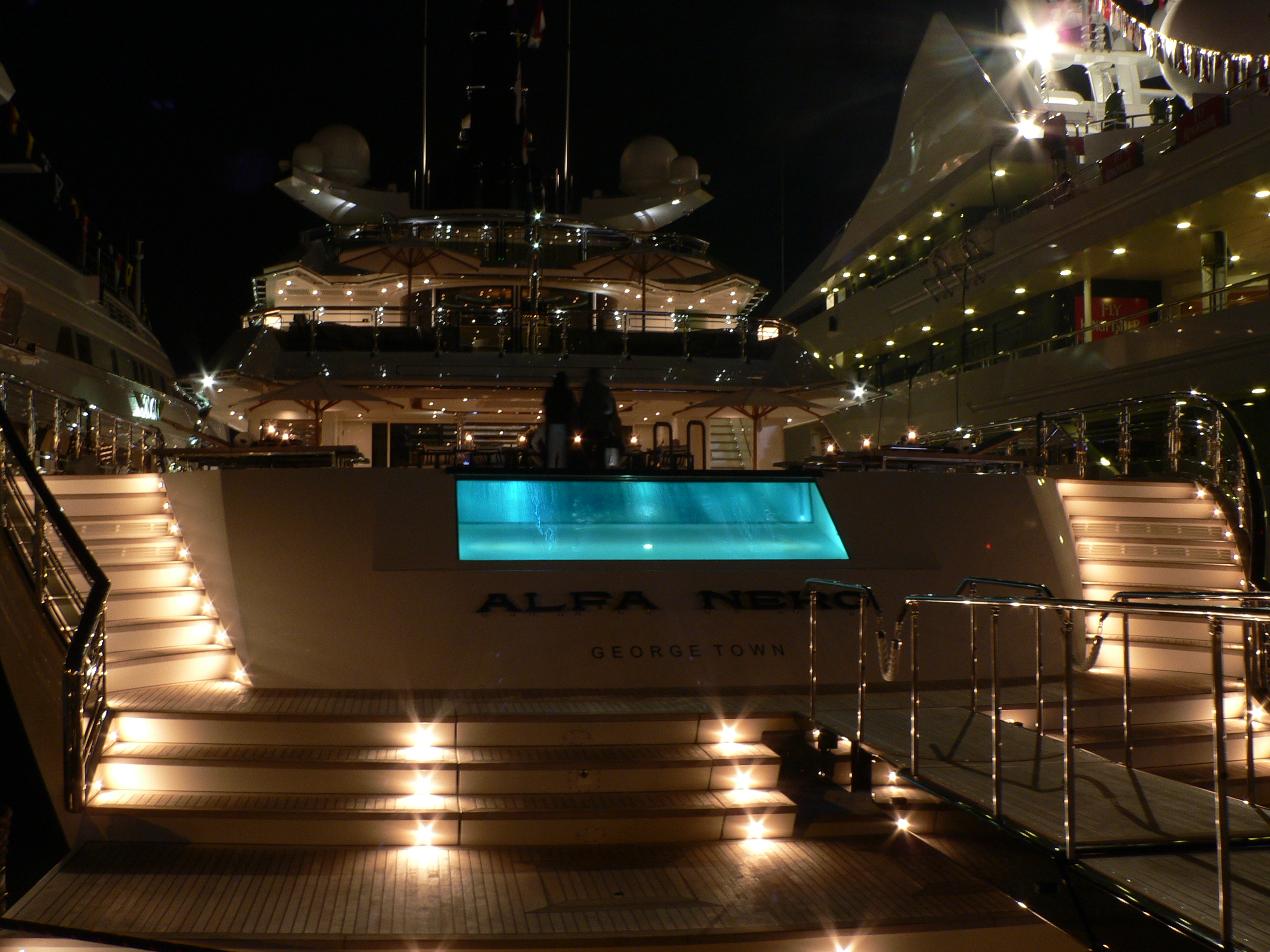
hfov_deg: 51.4
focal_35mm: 36
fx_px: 1321
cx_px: 635
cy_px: 476
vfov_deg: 39.7
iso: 80
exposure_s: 2
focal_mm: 6
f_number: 6.3
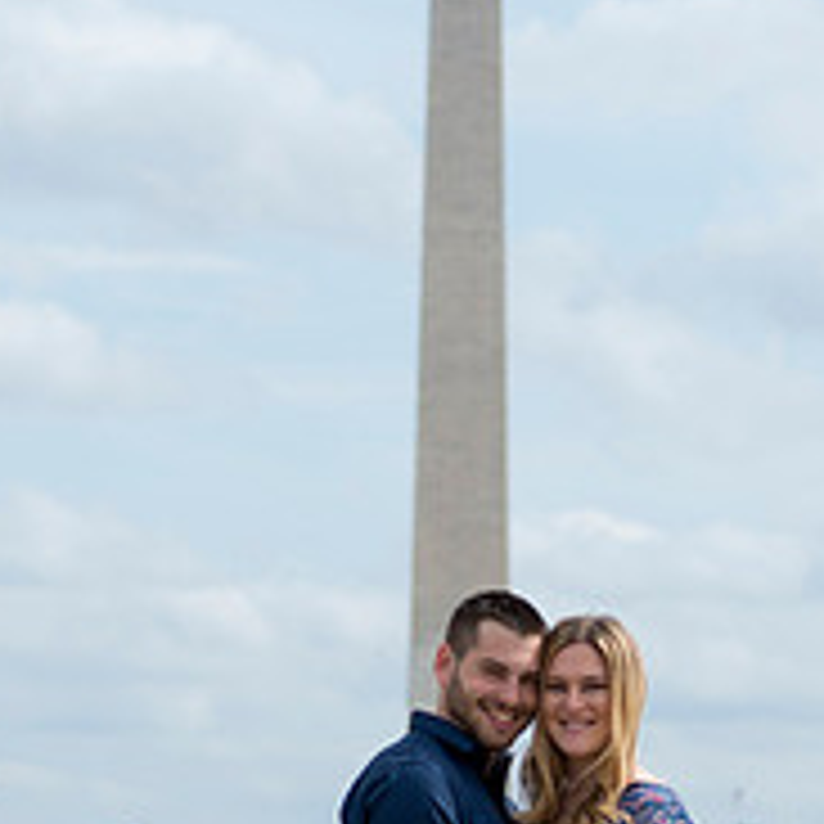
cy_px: 672
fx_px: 8025
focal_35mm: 298
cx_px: 517
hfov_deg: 5.9
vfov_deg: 5.9
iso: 160
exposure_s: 1/1250
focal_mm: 86
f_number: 3.5
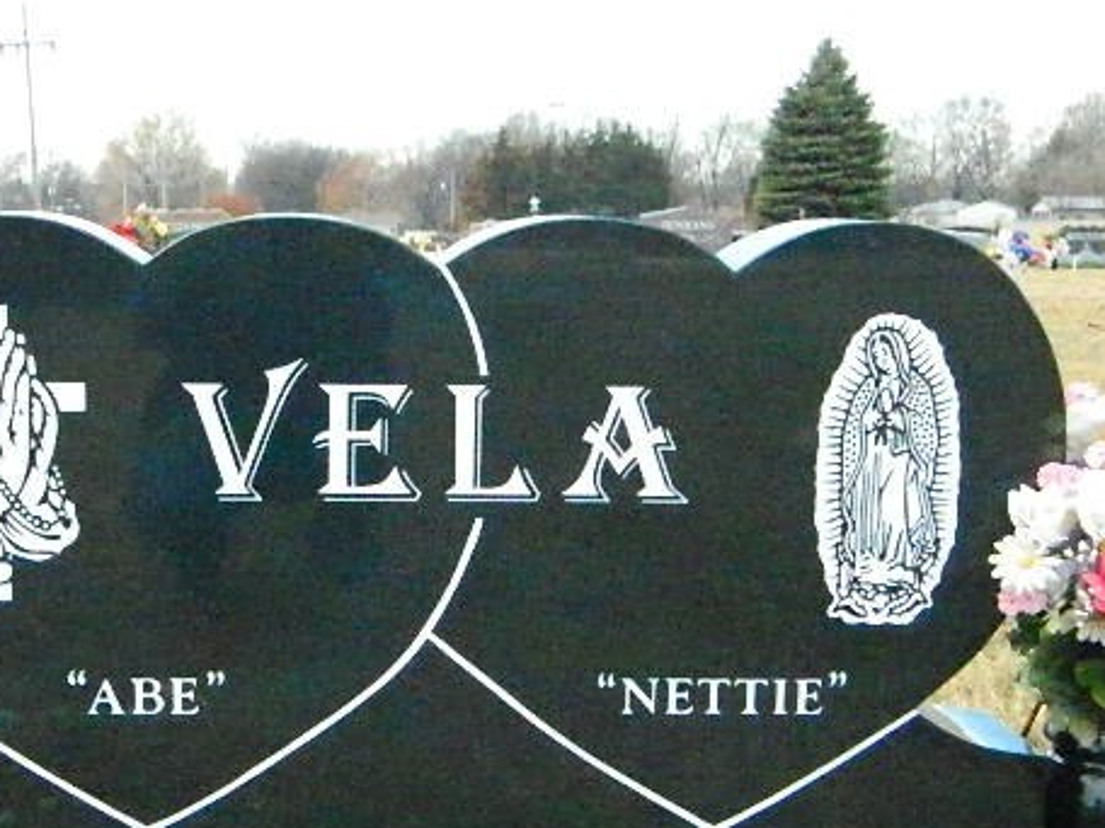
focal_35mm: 66
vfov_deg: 22.2
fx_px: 2107
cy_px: 513
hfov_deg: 29.2
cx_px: 390
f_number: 10.2
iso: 6400
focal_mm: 8.4
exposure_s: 1/1000
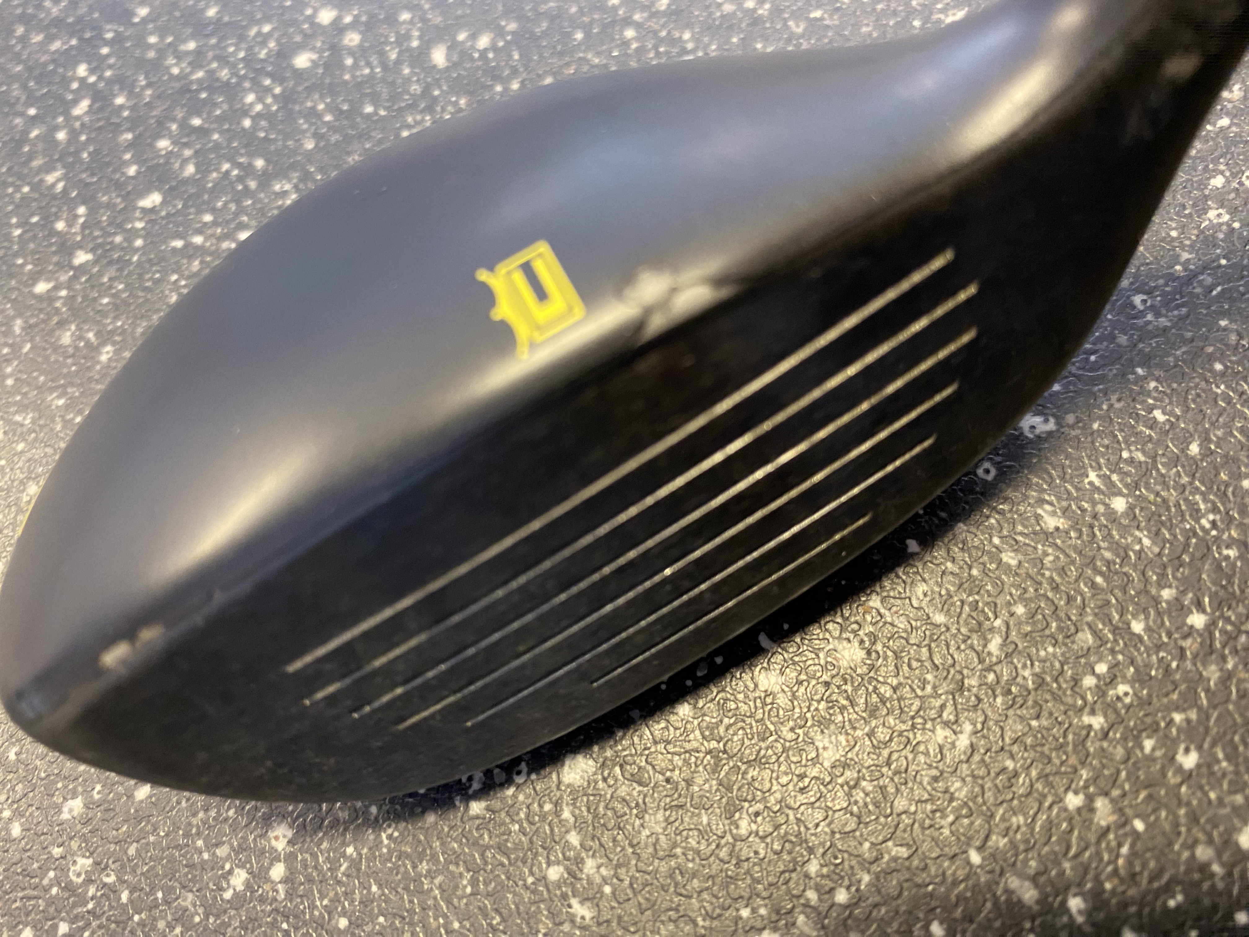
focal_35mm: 25
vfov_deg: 54.9
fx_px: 902
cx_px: 624
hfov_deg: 69.4
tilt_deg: -64.0
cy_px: 468
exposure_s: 1/33
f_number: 1.8
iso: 320
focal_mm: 4.25
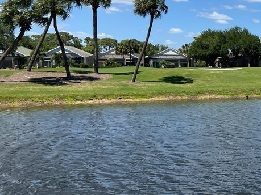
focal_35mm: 58
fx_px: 437
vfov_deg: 25.2
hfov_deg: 29.9
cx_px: 286
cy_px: 78
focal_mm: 5.7
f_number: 1.5
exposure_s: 1/4831
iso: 50
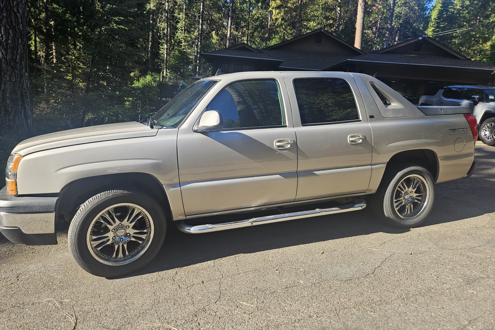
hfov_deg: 73.7
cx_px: 247
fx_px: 330
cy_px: 151
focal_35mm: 24
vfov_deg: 53.1
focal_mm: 5.4
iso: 25
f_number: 1.8
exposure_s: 1/304
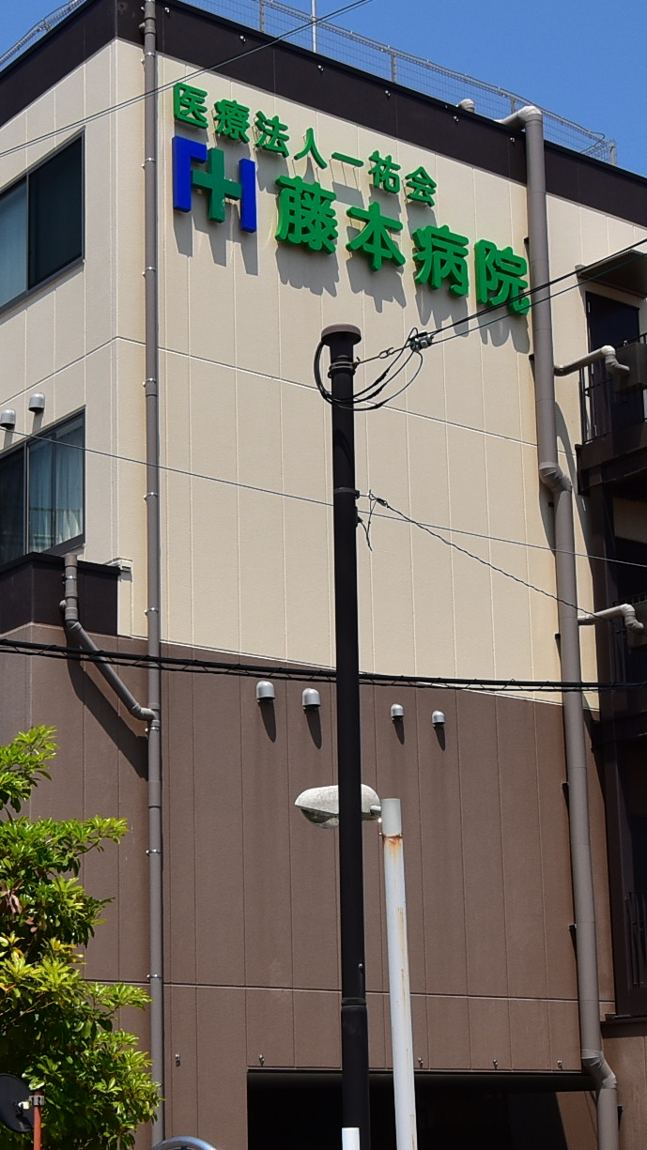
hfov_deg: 18.4
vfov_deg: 32.1
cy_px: 700
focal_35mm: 65
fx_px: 1991
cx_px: 204
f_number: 11
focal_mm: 17
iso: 280
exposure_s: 1/500
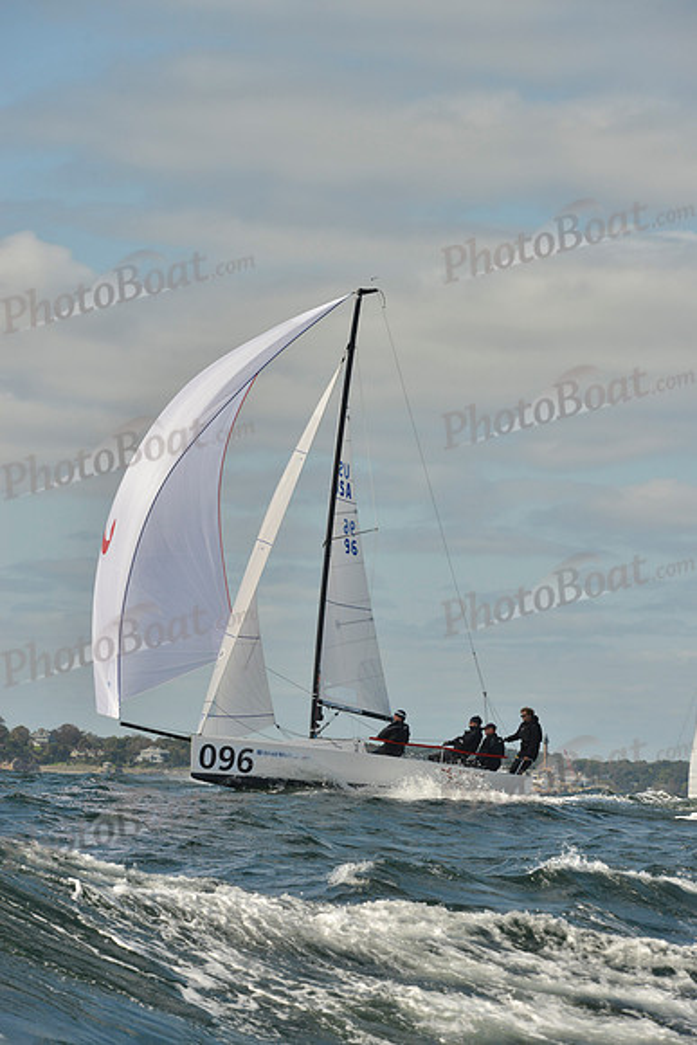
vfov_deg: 14.2
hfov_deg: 9.5
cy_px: 522
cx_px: 348
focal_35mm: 145
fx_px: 4208
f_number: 10
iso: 400
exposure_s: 1/1600
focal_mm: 145
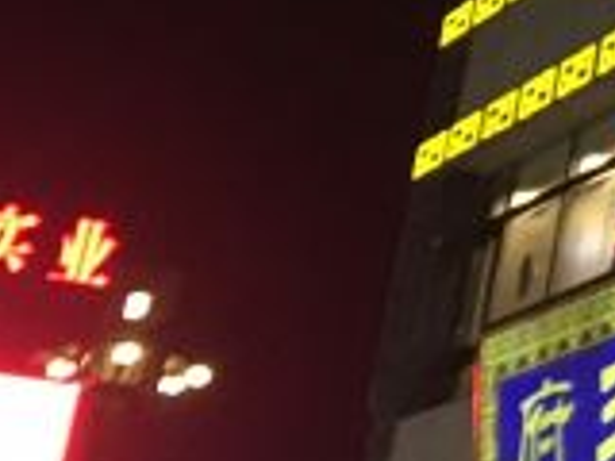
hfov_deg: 13.0
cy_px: -348
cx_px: 1326
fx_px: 2256
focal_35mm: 127
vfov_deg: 11.0
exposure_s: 1/10
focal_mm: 4.15
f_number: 2.2
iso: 100
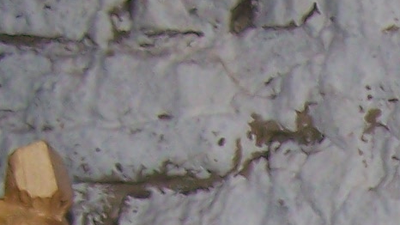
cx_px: 714
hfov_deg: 7.7
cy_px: 615
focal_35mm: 273
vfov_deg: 4.3
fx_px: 2895
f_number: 2.8
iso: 80
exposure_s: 1/60
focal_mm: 6.3
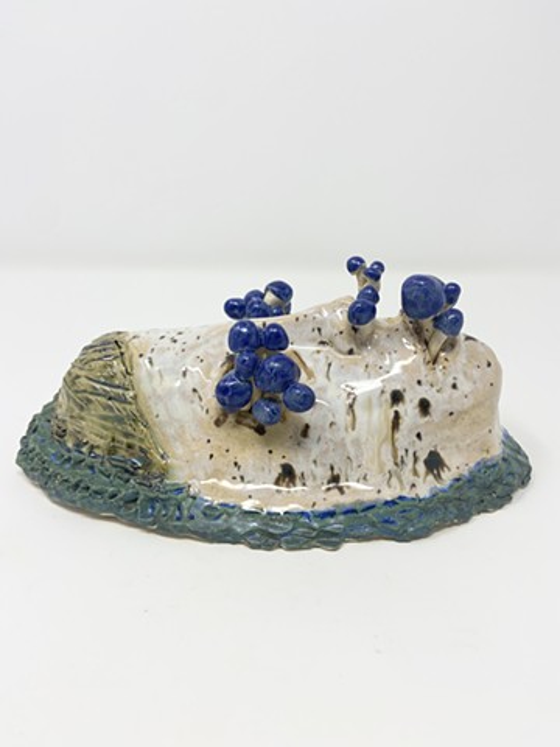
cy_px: 374
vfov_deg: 67.3
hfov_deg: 53.1
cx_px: 280
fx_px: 561
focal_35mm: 26
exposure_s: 1/219
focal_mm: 4.2
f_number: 1.8
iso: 32
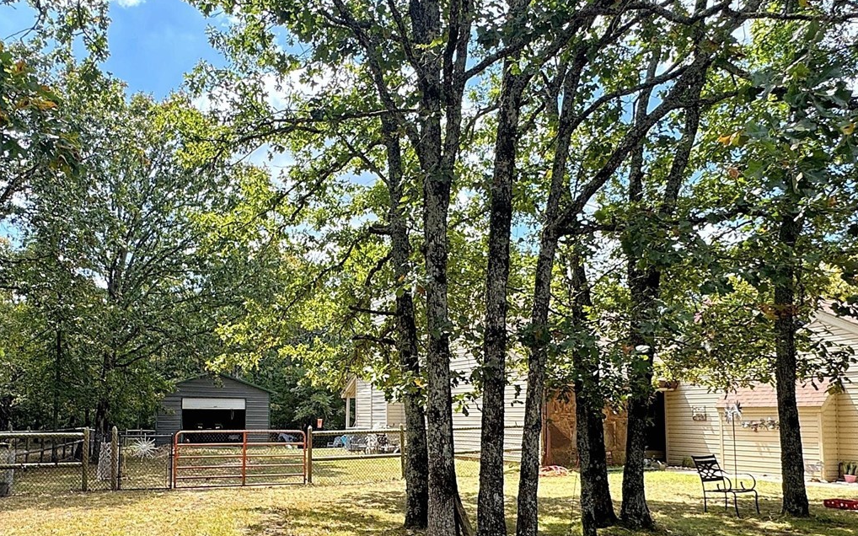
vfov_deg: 43.8
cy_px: 367
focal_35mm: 28
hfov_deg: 65.7
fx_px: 655
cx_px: 334
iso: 40
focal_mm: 2.2
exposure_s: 1/459
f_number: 2.2
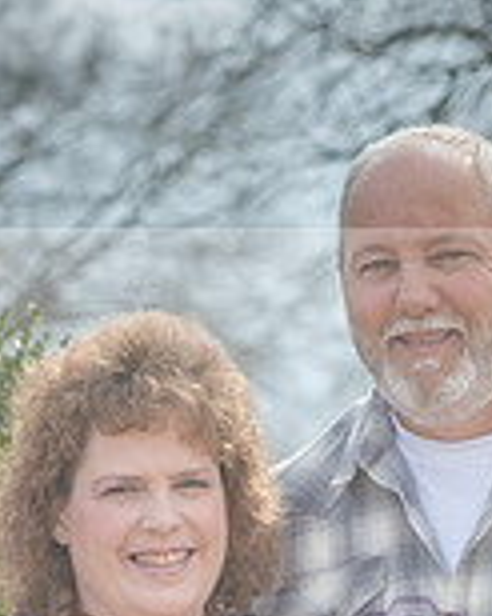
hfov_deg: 5.0
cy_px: 828
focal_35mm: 307
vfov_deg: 6.2
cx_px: 272
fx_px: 5593
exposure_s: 1/500
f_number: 8
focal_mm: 112
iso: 400
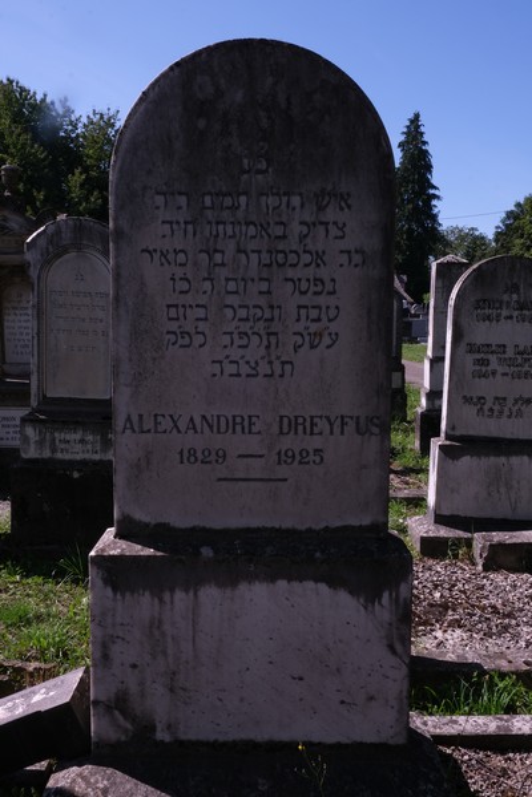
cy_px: 398
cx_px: 266
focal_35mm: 31
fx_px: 687
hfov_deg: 42.3
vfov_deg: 60.3
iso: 160
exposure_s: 1/38
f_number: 22
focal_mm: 20.5
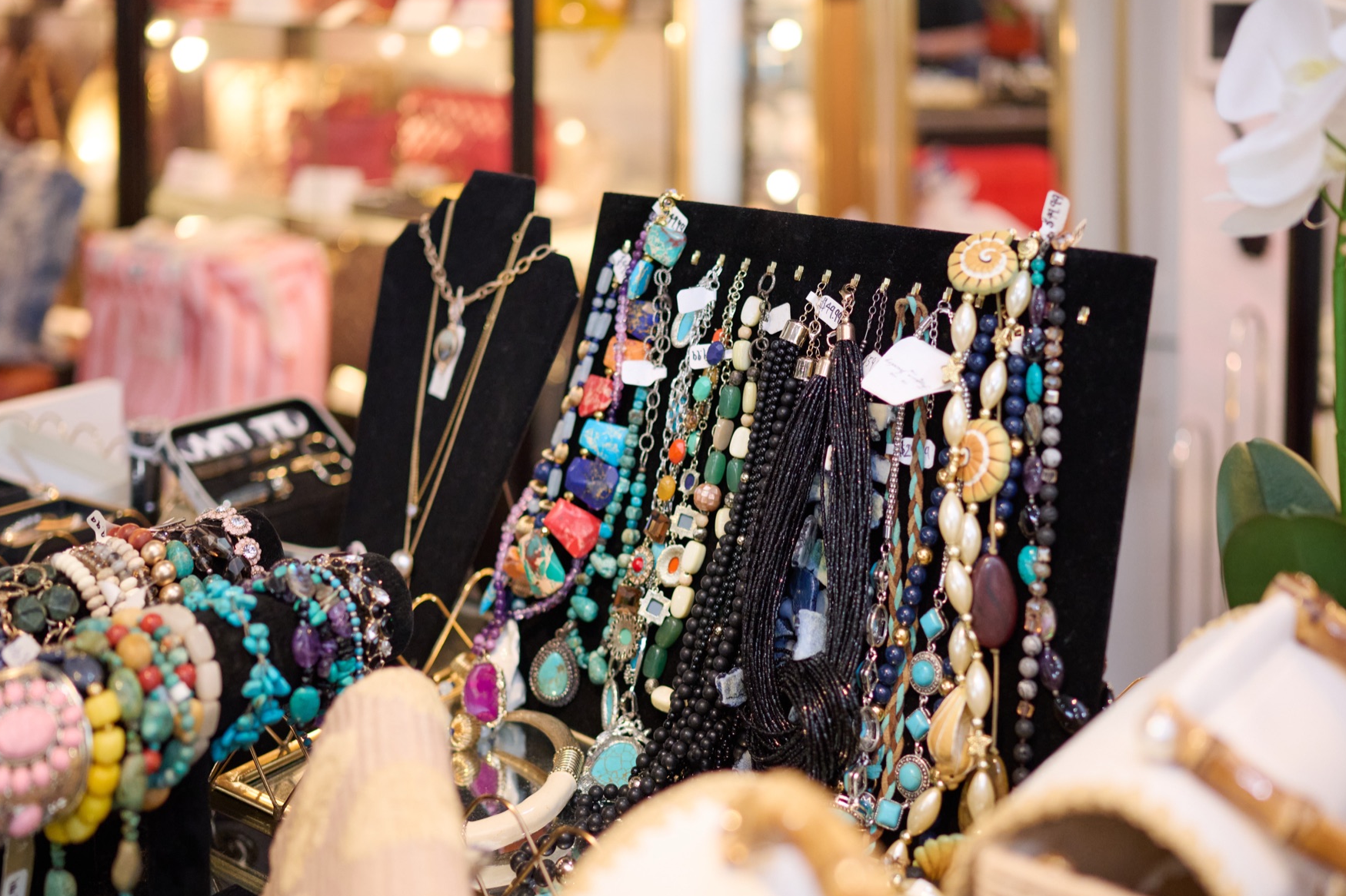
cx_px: 736
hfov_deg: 44.5
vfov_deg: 30.5
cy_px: 518
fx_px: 1645
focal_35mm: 44
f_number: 1.8
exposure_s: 1/320
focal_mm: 35
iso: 800
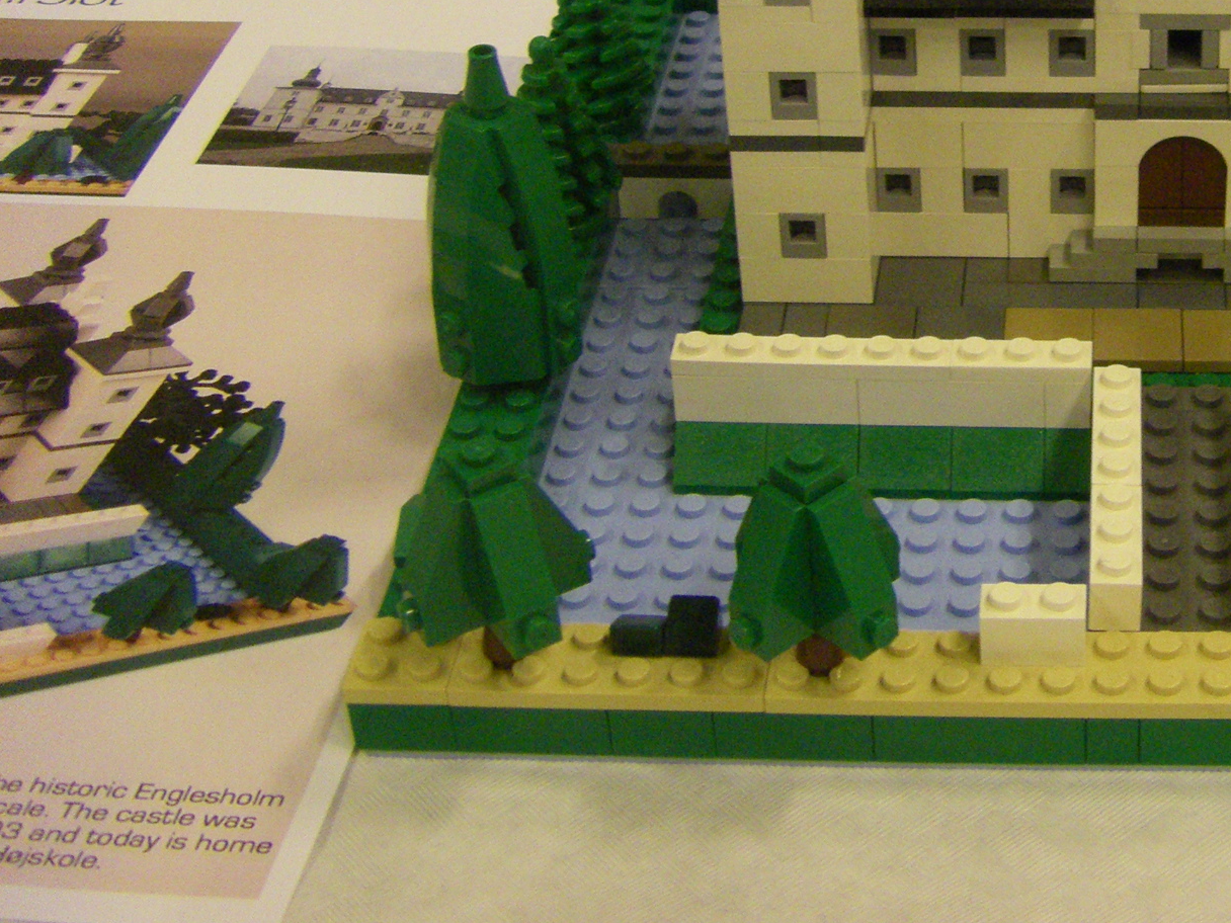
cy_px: 141
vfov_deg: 20.1
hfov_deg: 26.0
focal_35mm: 72
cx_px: 1138
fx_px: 2560
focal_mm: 6.3
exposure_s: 1/50
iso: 400
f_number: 3.5
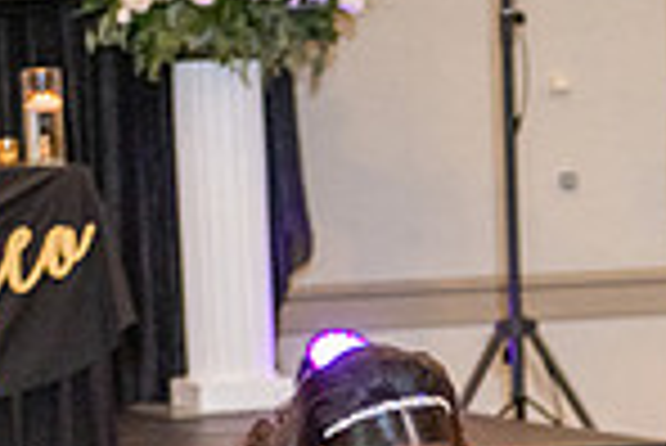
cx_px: 666
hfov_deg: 9.0
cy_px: 732
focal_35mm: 227
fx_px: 4204
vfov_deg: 6.0
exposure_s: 1/250
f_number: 2.8
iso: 1600
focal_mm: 58
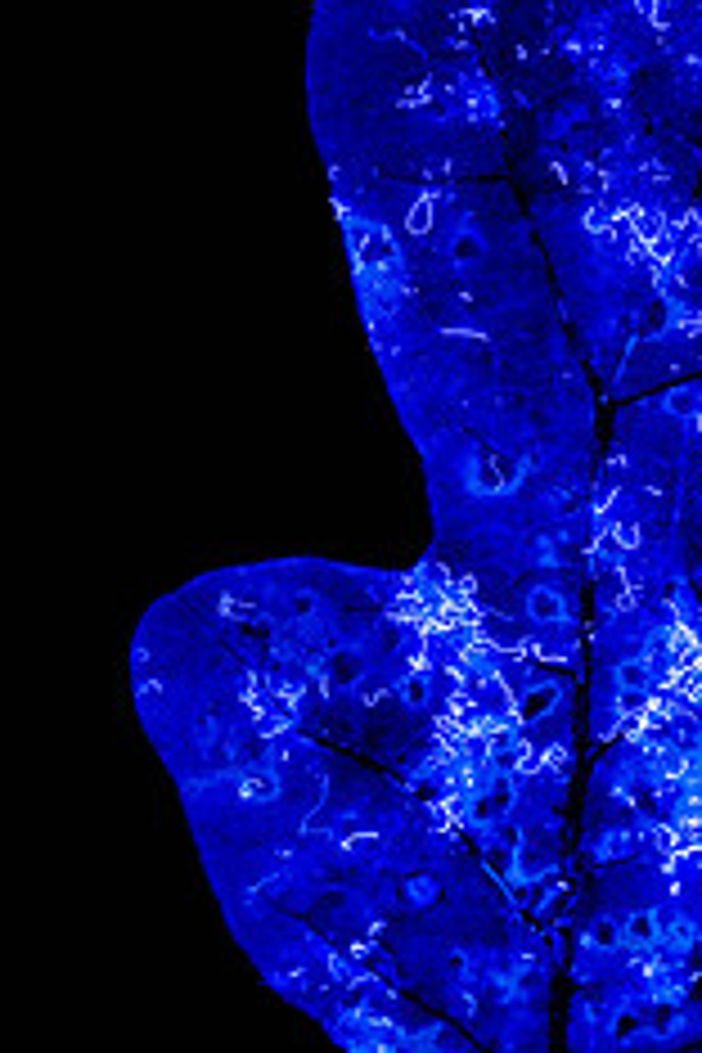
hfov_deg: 4.8
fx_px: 8453
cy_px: 472
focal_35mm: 289
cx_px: 608
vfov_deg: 7.1
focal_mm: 100
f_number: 8
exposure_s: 1/8
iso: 800
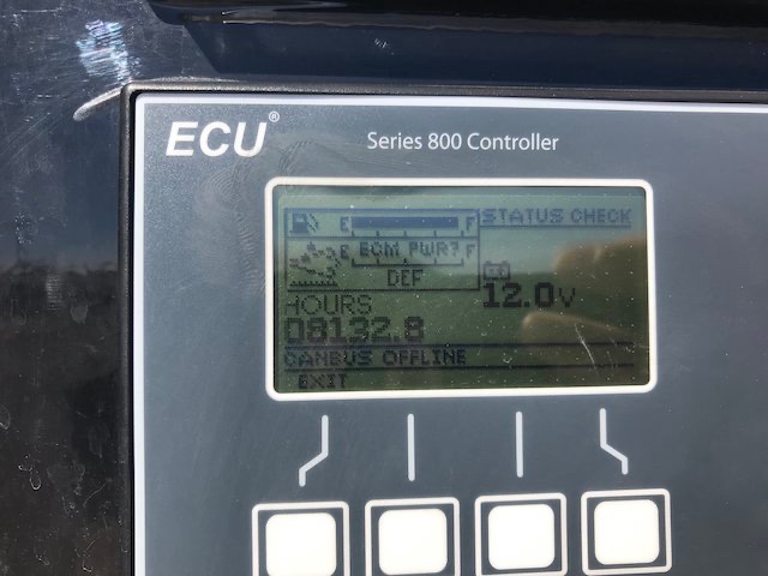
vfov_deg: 49.7
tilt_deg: +0.3
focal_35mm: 28
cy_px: 288
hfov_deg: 63.4
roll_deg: +0.1
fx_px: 621
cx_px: 384
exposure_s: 1/2336
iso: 20
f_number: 1.8
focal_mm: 3.99
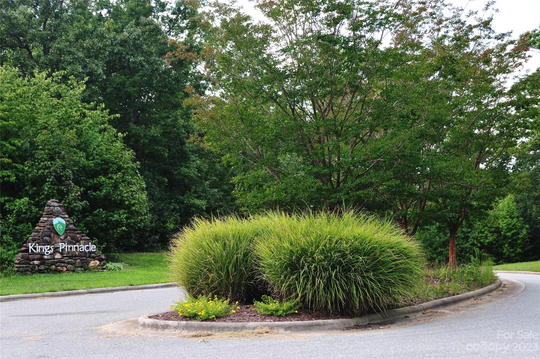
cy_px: 180
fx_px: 899
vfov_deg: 22.6
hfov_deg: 33.4
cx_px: 270
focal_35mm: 60
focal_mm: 40
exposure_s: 1/160
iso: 200
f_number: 6.3
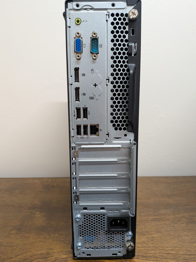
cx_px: 98
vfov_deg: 71.6
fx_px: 181
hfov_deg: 56.8
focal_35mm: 24
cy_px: 131
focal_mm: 4.53
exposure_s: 1/168
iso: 306
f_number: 1.7
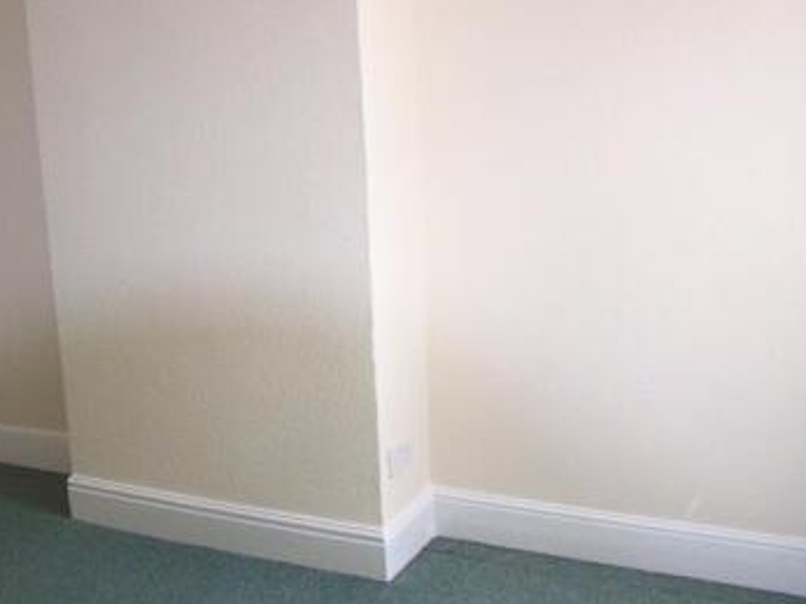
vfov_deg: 22.9
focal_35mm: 64
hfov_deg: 30.0
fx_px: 1489
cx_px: 253
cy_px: 276
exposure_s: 1/125
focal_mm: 6.3
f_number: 2.8
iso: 160
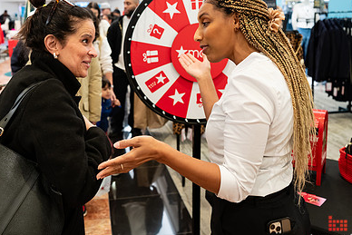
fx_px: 381
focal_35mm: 39
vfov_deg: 33.9
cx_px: 148
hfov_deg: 49.3
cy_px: 75
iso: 1250
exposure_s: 1/125
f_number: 3.2
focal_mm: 24
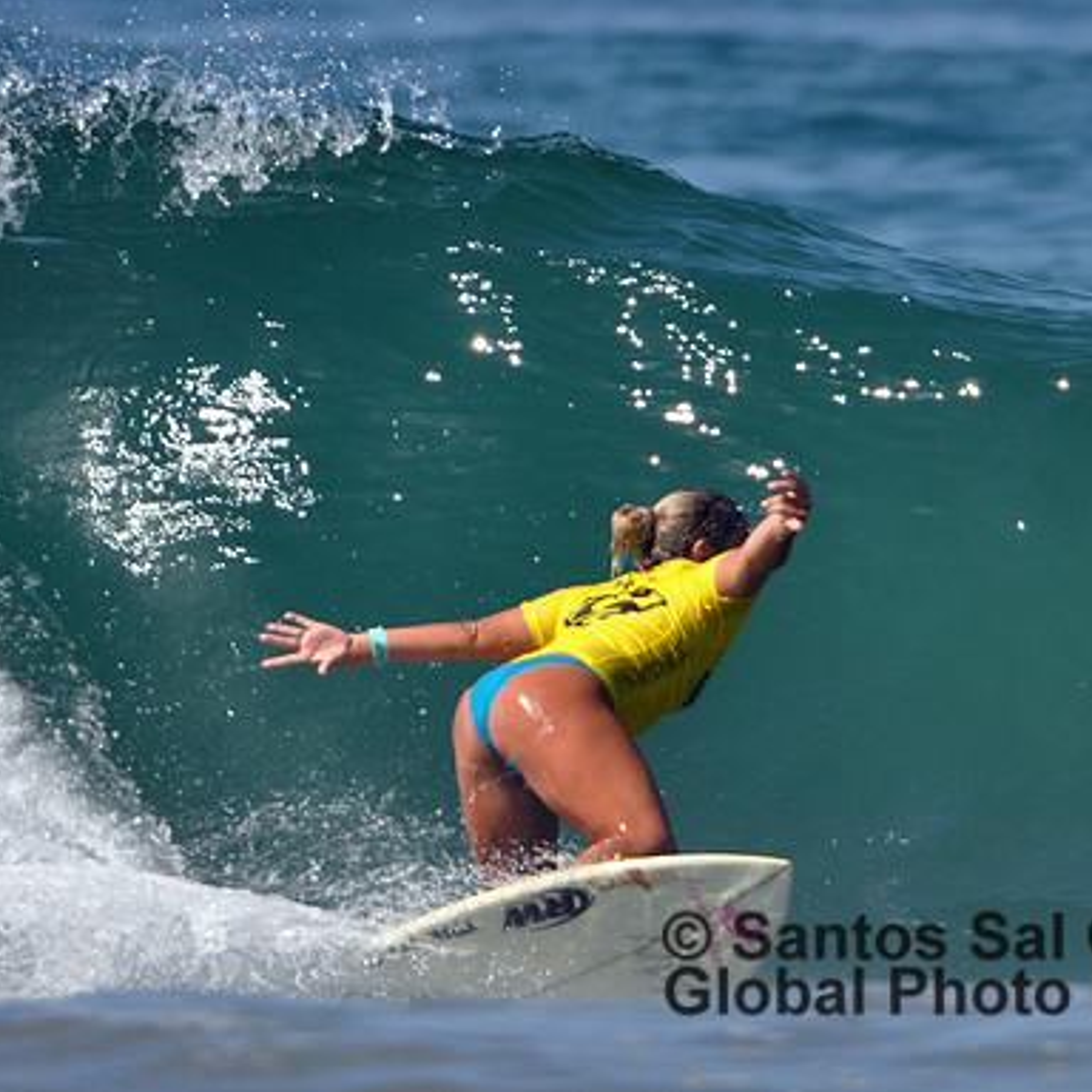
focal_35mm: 1059
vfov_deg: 1.7
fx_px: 37796
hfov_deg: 1.7
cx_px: 620
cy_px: 546
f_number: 5.6
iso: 400
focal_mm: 550
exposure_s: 1/1600
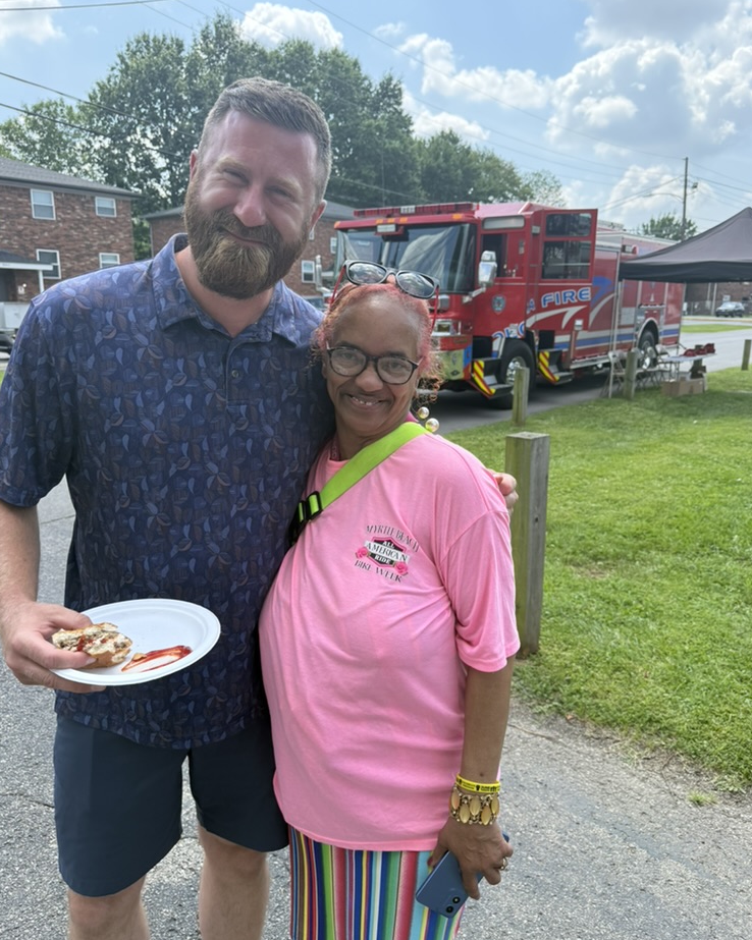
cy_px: 487
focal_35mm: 26
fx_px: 724
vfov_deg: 66.0
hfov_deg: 54.9
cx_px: 383
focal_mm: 6.76
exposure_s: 1/1812
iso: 100
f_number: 1.78
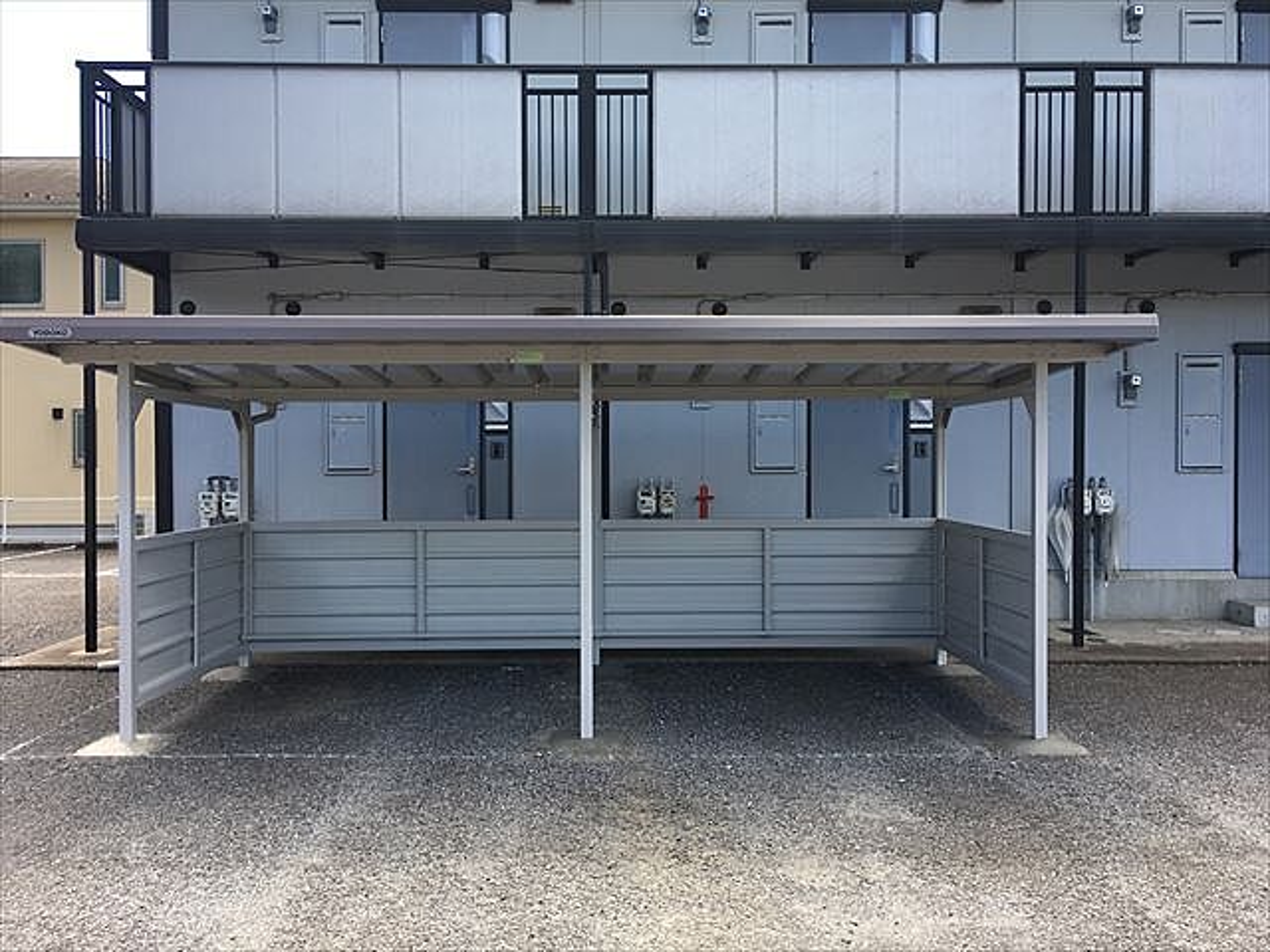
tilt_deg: -0.4
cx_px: 635
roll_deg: +0.1
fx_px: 1064
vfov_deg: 48.2
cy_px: 476
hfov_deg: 61.7
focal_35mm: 29
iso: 25
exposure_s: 1/295
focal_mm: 4.15
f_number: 2.2
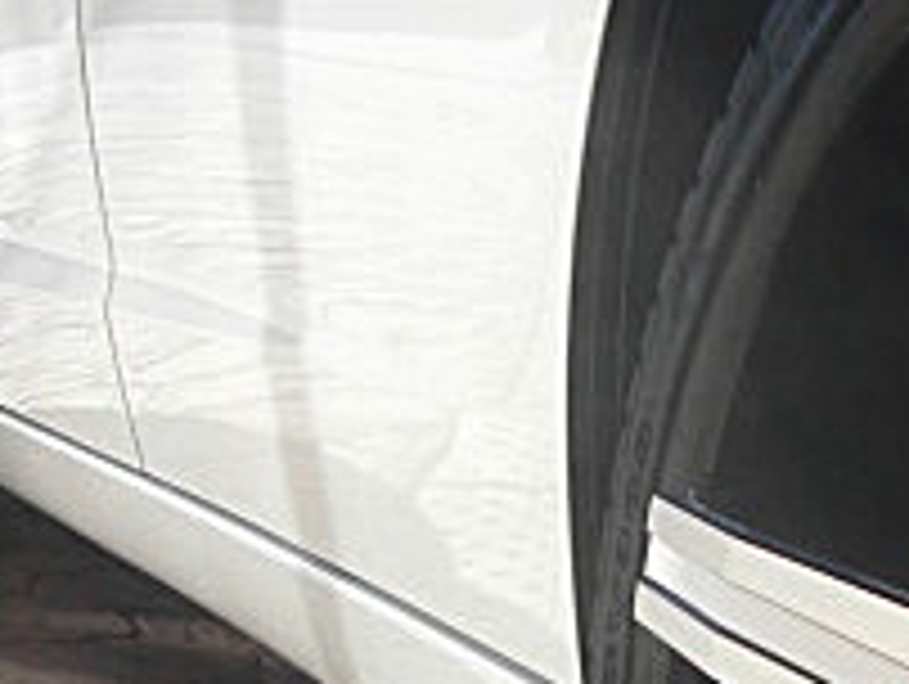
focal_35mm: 114
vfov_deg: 12.6
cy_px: 896
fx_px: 2997
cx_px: 832
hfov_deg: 17.0
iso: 50
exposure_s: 1/400
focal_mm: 6.3
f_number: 2.8
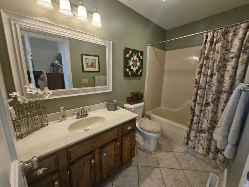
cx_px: 124
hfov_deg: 106.2
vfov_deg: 89.9
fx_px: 93
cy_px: 94
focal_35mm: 13
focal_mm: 1.74
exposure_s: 1/60
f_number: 2.2
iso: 320
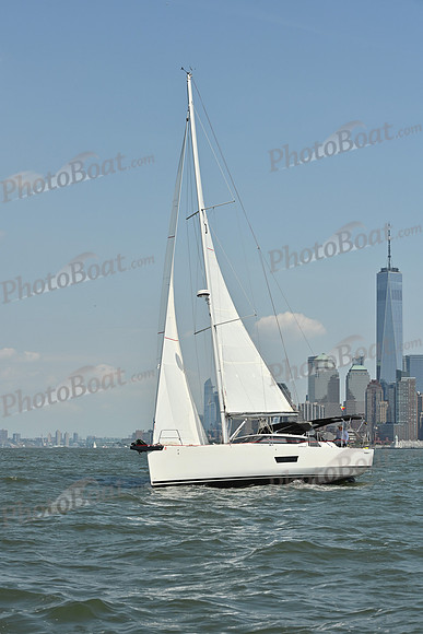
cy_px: 317
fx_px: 1444
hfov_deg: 16.7
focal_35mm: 82
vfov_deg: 24.8
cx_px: 212
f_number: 10
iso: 320
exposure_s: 1/1250
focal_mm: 82
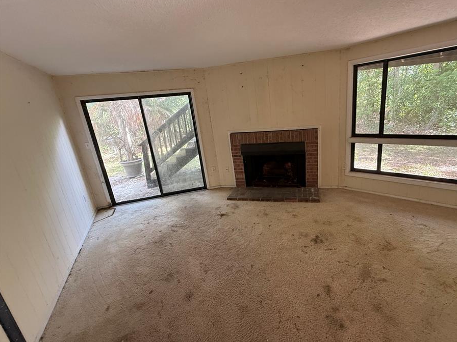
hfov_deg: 93.9
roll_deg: +3.8
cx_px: 259
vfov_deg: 78.1
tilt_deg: -12.9
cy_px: 163
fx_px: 211
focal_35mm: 16
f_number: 2.2
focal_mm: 2.22
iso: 320
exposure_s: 1/99
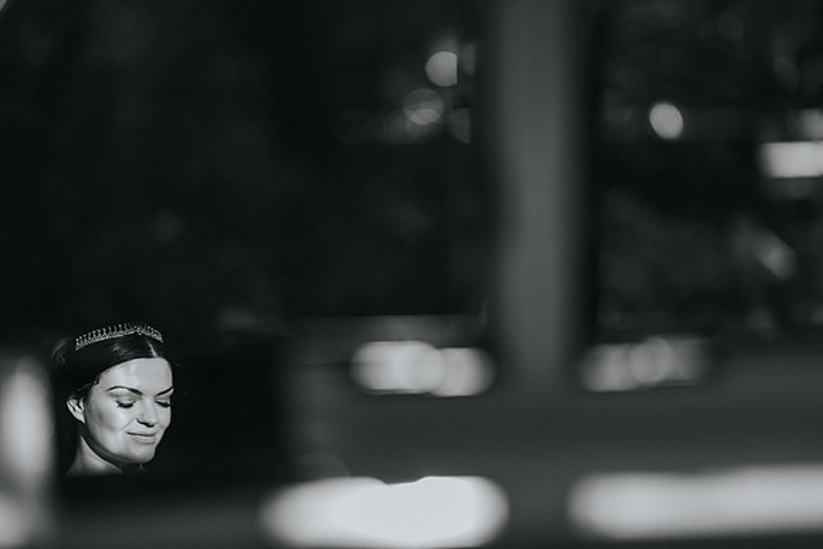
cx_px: 412
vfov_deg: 16.1
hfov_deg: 23.9
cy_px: 274
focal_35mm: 85
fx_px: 1944
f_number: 1.2
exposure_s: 1/5000
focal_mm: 85
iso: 50
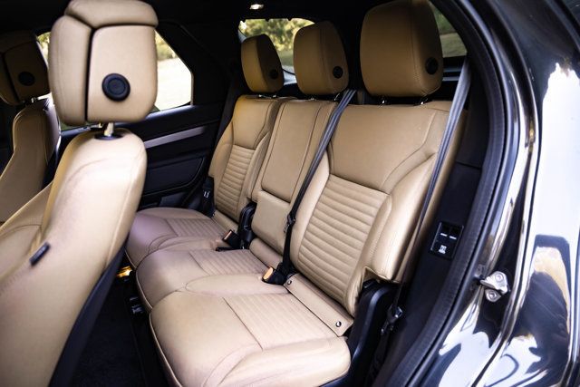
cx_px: 290
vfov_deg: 53.2
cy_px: 194
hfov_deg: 73.7
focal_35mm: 24
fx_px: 387
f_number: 2.8
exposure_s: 1/200
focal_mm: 24
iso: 640
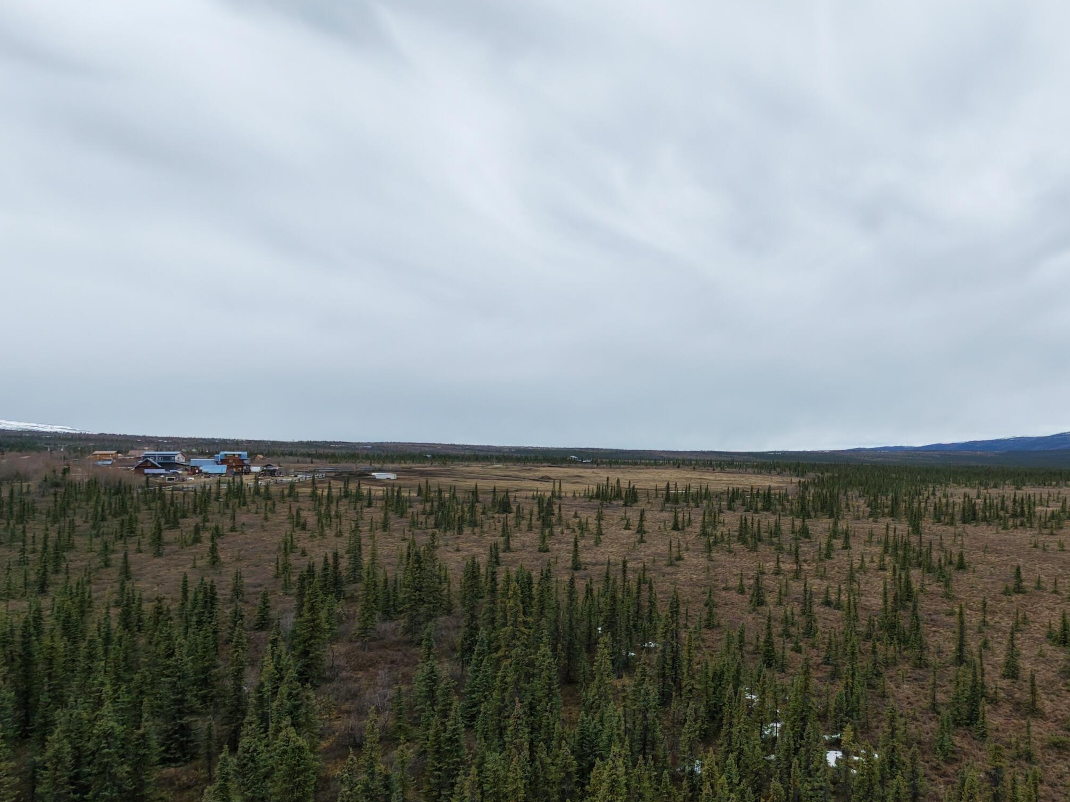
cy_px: 467
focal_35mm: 24
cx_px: 732
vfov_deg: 56.5
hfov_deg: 69.1
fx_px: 742
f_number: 2.2
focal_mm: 3.05
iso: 240
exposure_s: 1/1500
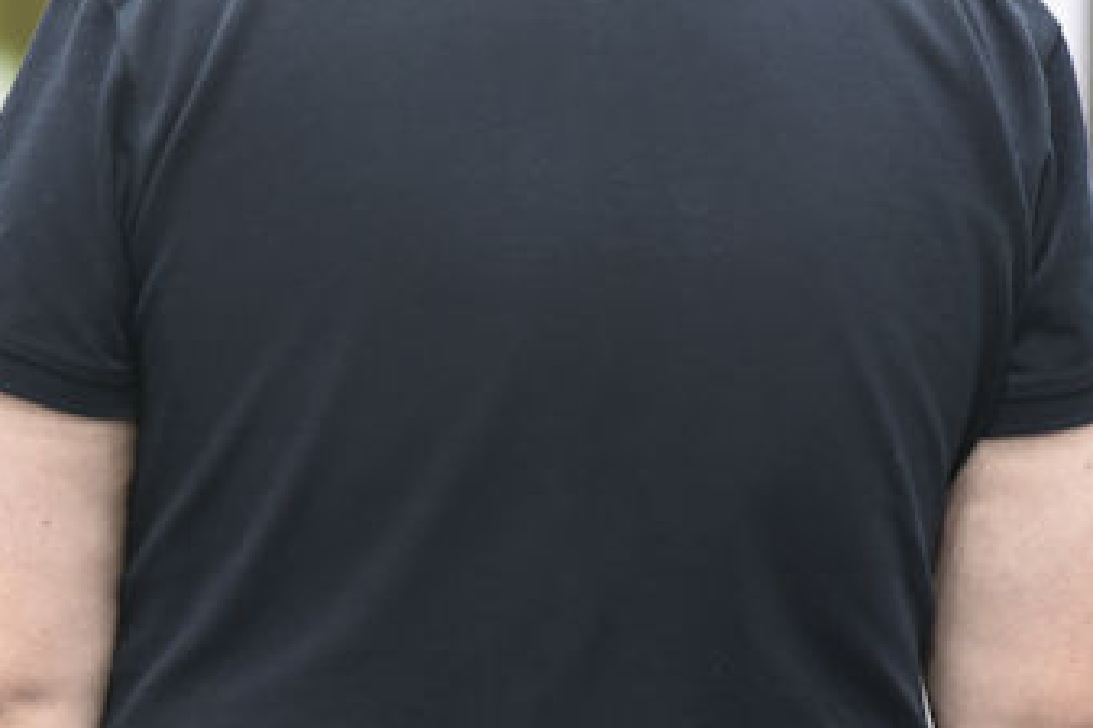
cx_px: 74
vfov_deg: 5.0
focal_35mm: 272
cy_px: 3
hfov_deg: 7.6
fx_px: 8254
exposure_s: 1/125
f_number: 2.2
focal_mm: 85
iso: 800
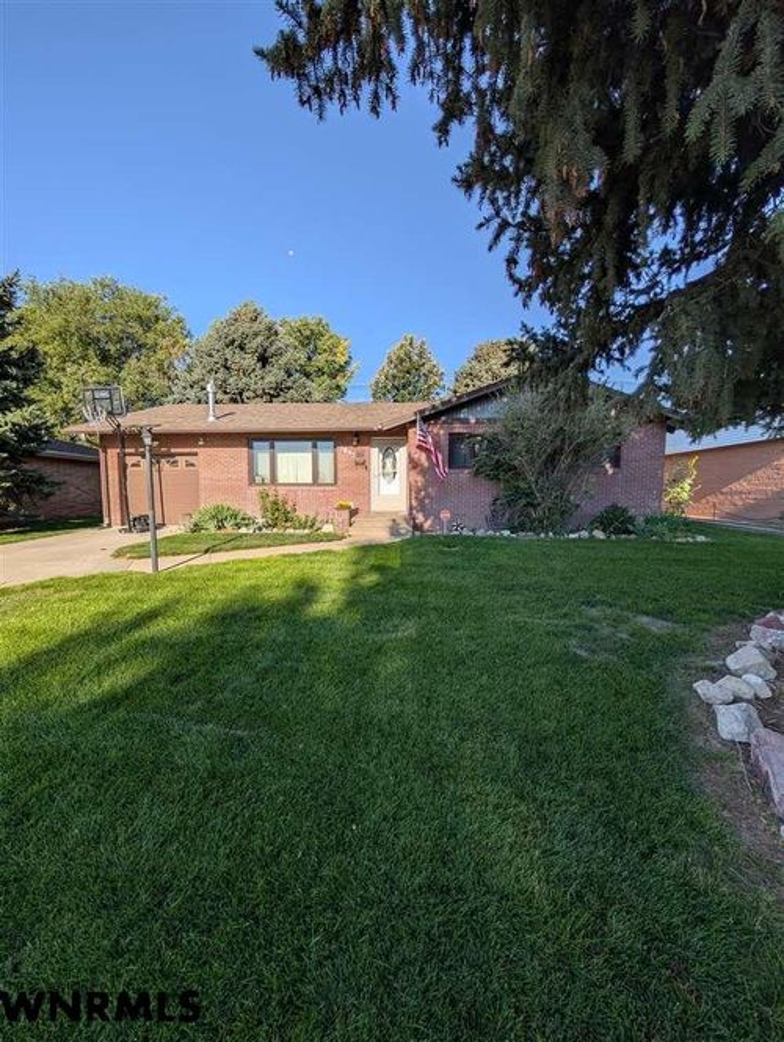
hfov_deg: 94.6
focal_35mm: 12
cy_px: 521
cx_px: 392
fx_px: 362
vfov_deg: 110.5
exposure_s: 1/1953
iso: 48
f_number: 1.7
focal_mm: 2.02
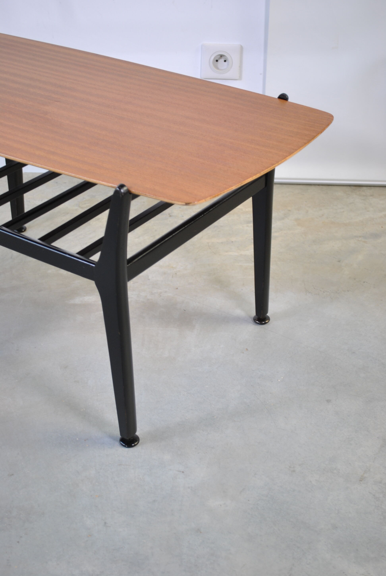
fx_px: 912
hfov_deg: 23.9
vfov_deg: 35.0
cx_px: 193
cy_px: 288
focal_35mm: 57
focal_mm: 38
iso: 200
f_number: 5
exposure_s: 1/40
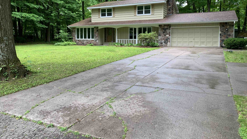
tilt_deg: -3.1
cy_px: 49
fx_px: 190
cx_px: 126
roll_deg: +0.0
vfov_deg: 39.8
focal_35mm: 29
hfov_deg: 66.1
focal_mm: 4.25
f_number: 1.8
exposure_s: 1/122
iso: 50
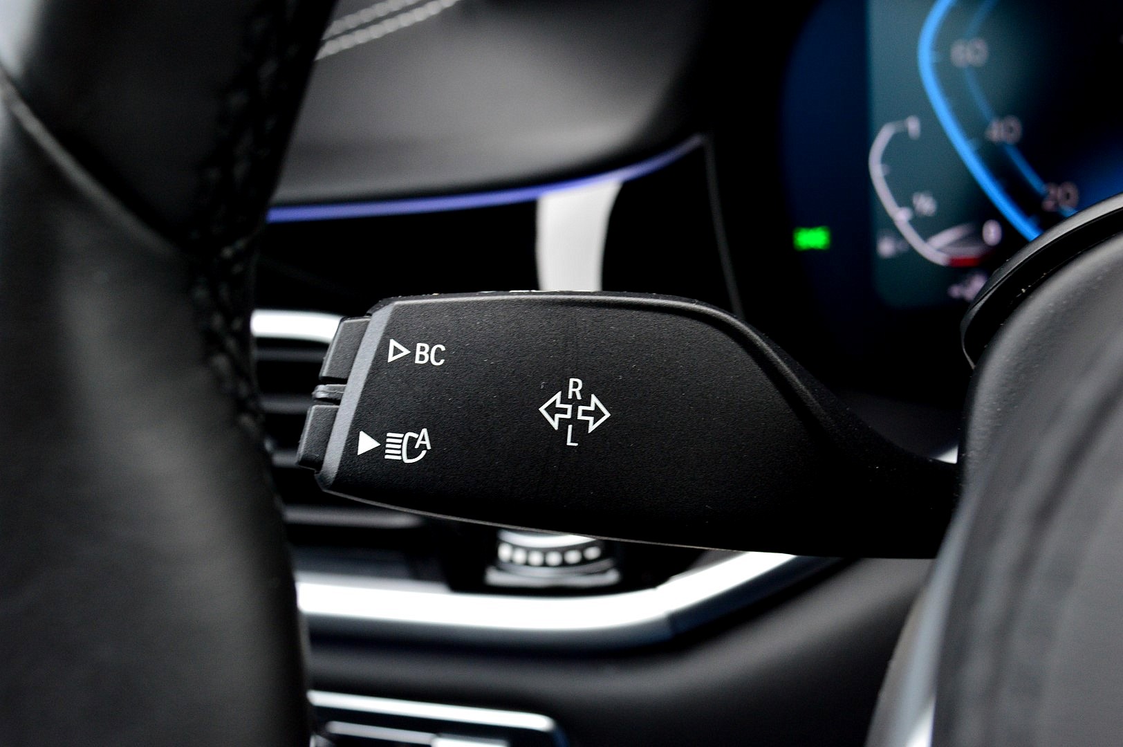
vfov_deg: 25.7
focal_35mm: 52
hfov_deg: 37.9
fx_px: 1636
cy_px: 374
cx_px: 562
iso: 800
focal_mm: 35
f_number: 8
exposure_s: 1/60
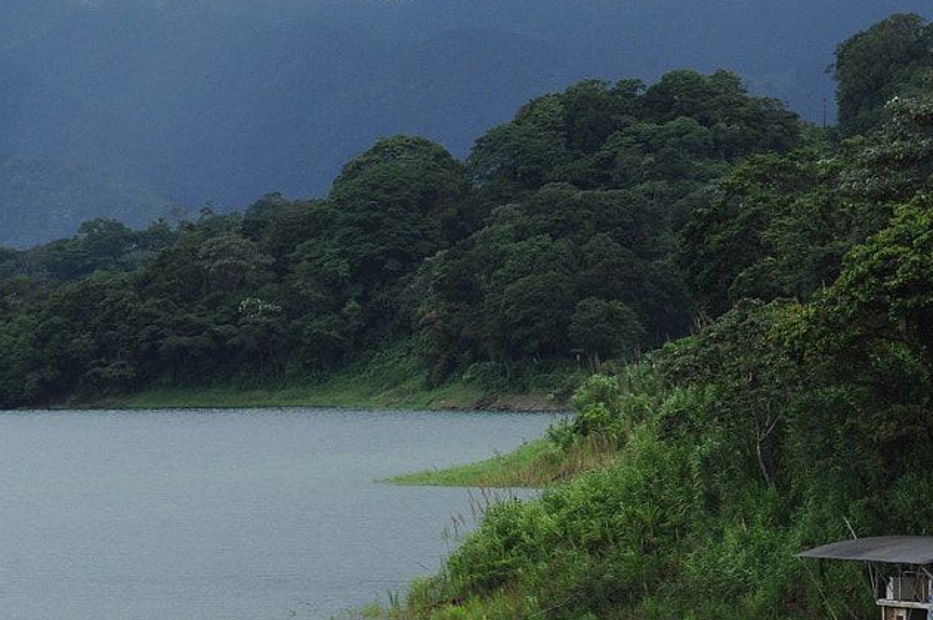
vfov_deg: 6.5
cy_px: 103
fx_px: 5417
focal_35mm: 209
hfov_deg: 9.8
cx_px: 628
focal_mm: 55
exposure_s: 1/400
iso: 280
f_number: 8
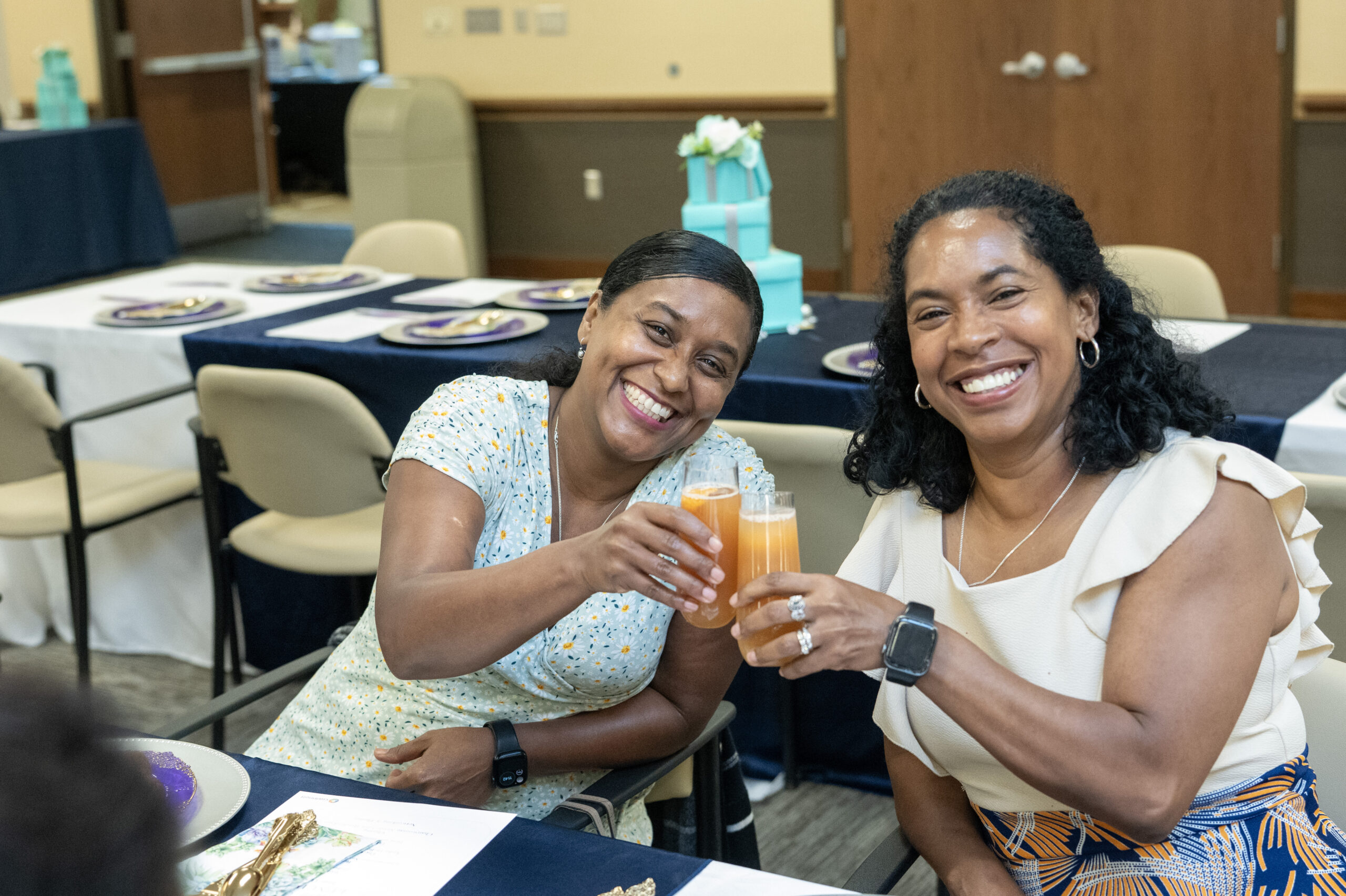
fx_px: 1943
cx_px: 673
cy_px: 448
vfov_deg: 26.0
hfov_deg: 38.2
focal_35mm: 52
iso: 3200
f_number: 2.8
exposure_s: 1/200
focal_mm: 35
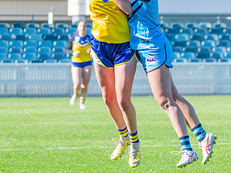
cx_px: 135
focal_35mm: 604
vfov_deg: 2.5
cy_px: 74
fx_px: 4027
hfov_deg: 3.3
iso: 800
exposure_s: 1/1250
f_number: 6.3
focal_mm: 170
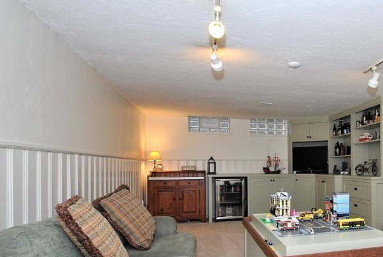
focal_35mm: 27
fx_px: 288
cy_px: 162
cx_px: 304
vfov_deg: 47.6
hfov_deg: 61.9
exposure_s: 1/60
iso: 400
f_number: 11
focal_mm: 10
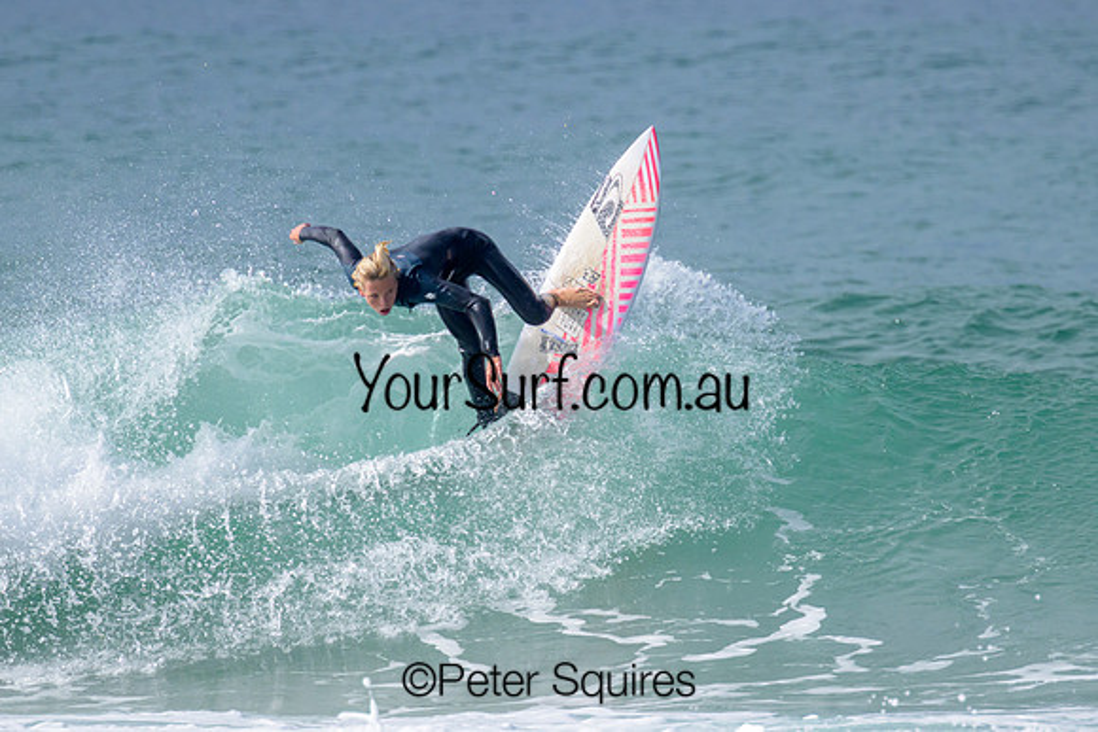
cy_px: 332
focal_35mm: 1098
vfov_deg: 1.3
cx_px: 616
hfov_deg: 1.9
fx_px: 33487
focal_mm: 800
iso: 800
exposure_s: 1/2000
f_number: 11
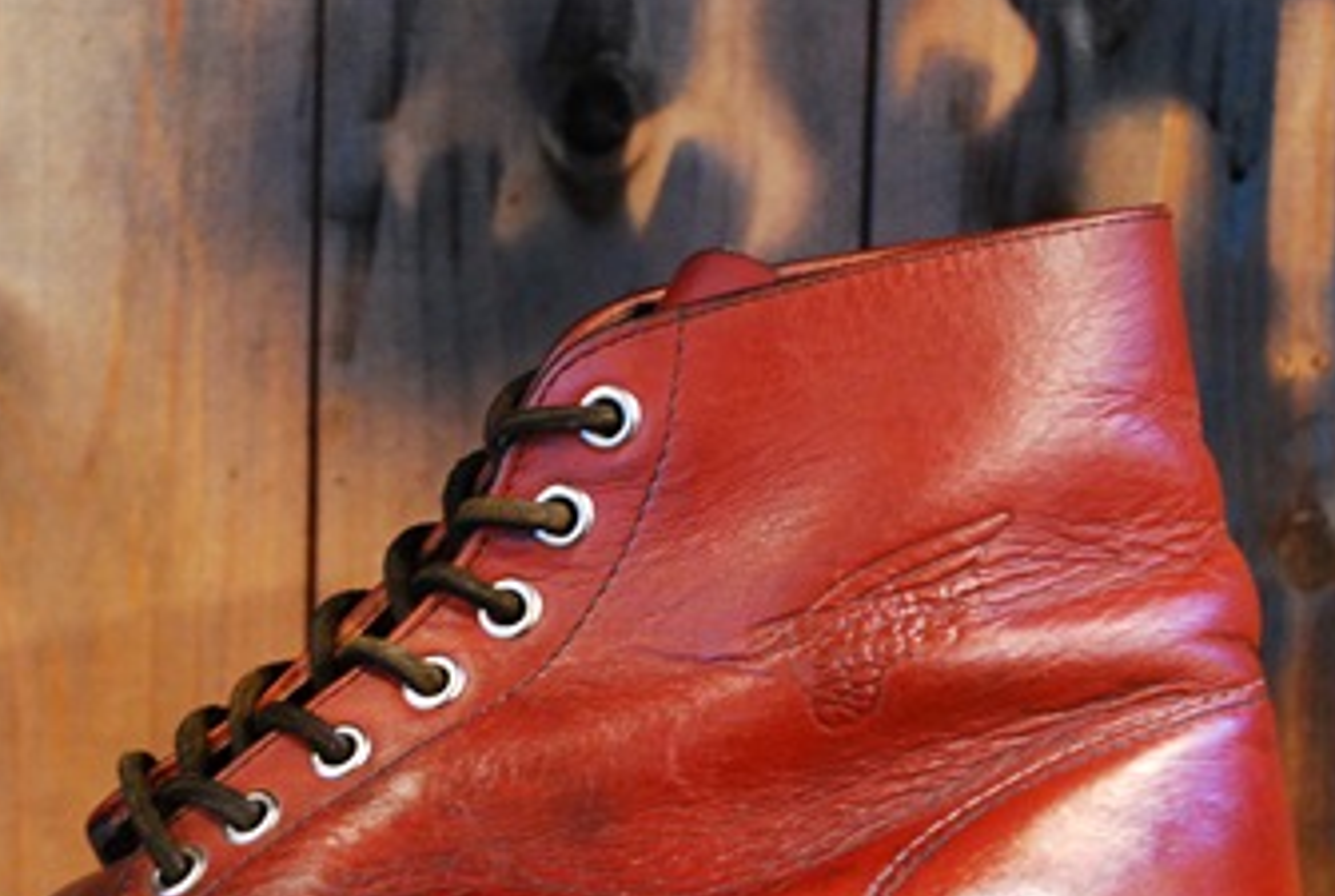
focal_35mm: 128
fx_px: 4757
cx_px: 422
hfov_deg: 15.9
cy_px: 701
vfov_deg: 10.7
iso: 1000
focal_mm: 48
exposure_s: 1/5
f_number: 4.8
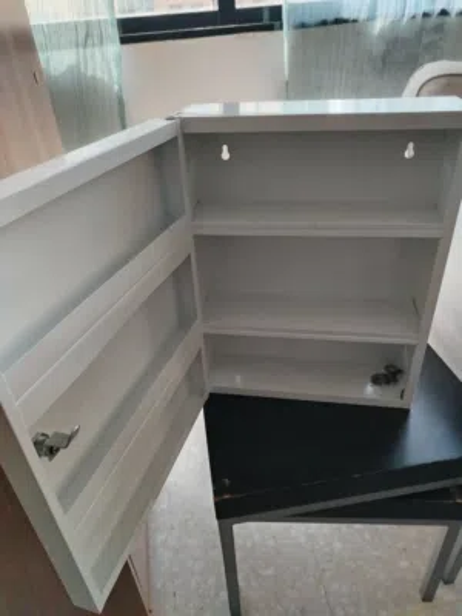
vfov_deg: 71.6
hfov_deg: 56.8
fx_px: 427
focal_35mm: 24
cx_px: 231
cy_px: 308
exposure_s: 1/100
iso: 2022
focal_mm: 5.25
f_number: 1.75
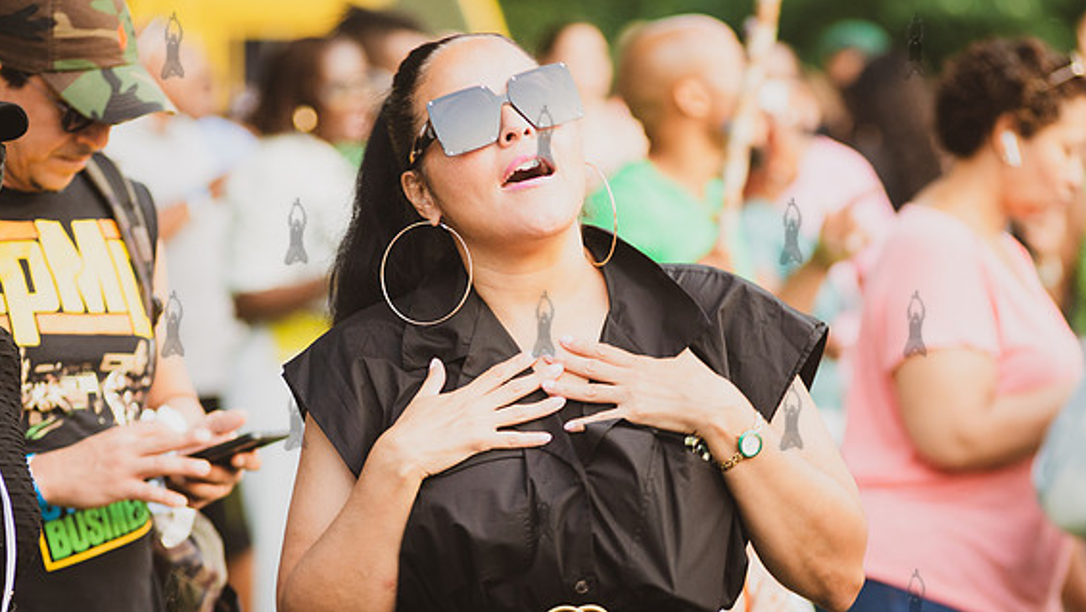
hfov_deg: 9.4
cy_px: 400
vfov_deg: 5.3
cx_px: 567
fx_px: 6597
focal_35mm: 229
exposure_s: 1/100
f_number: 4.5
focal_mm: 155
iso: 1000
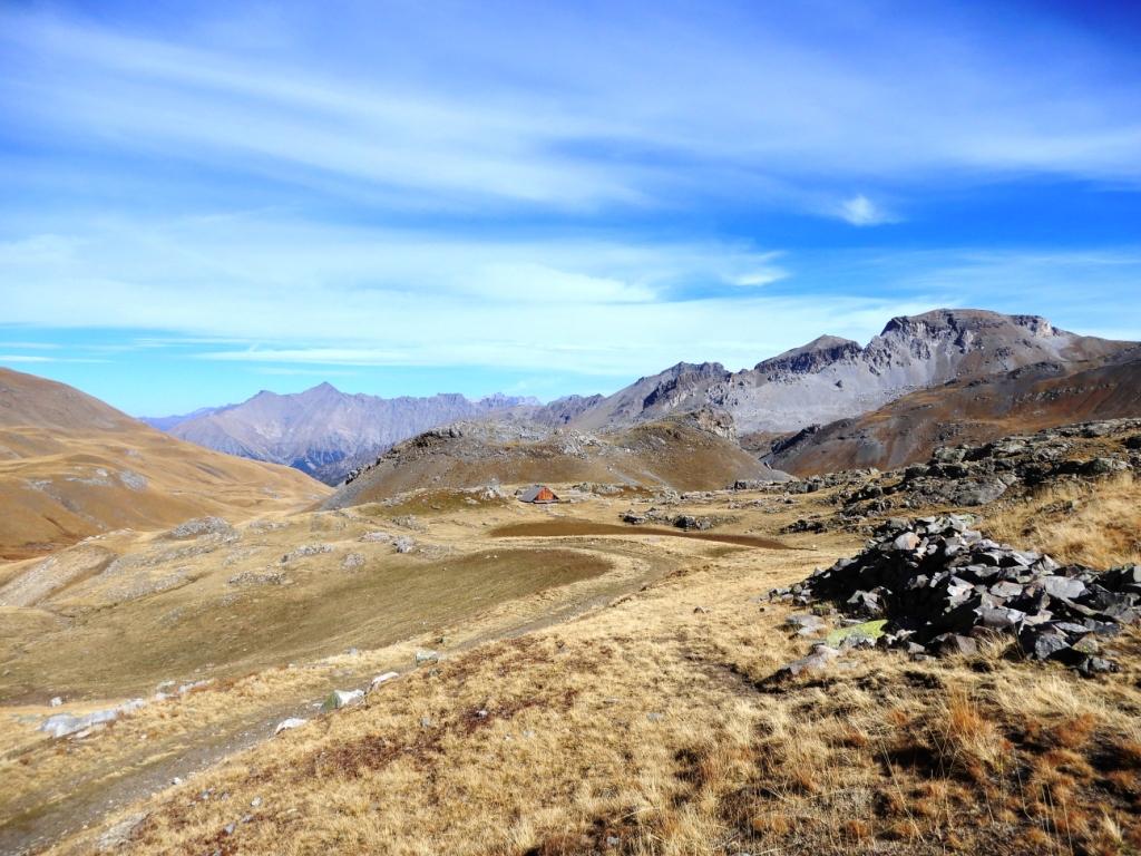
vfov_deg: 56.8
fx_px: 791
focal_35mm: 24
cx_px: 570
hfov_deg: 71.6
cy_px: 428
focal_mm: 4.3
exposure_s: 1/1600
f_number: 3.4
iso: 80
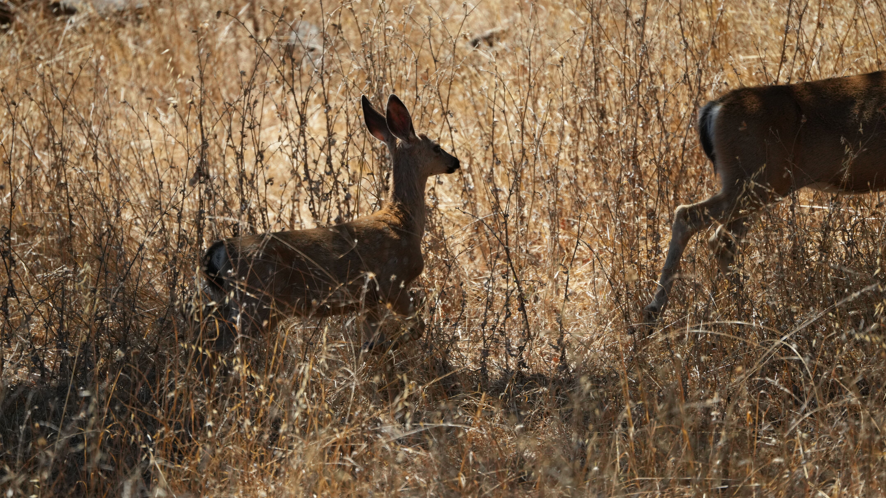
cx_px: 444
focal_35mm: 420
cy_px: 204
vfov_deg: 2.9
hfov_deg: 5.1
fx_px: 9867
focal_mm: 400
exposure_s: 1/2000
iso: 1000
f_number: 6.3
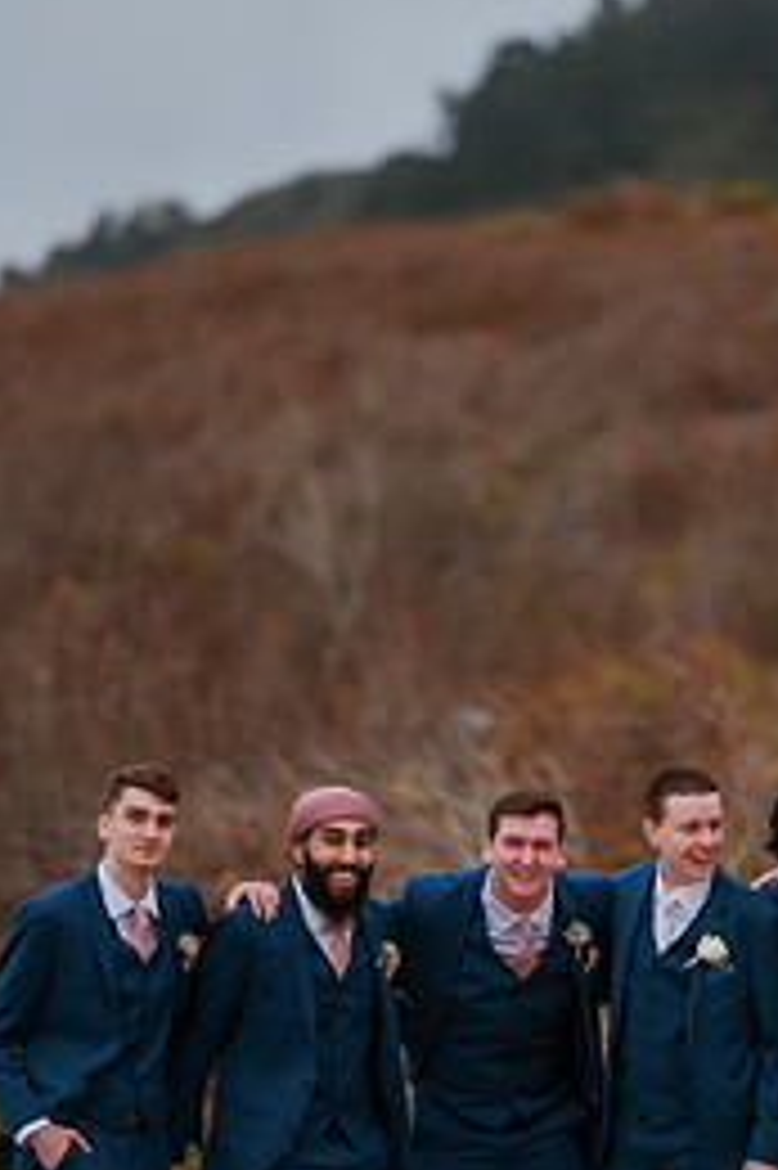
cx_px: 627
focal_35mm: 234
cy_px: 688
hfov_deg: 5.9
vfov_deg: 8.8
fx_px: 7595
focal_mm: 135
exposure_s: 1/3200
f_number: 1.8
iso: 400
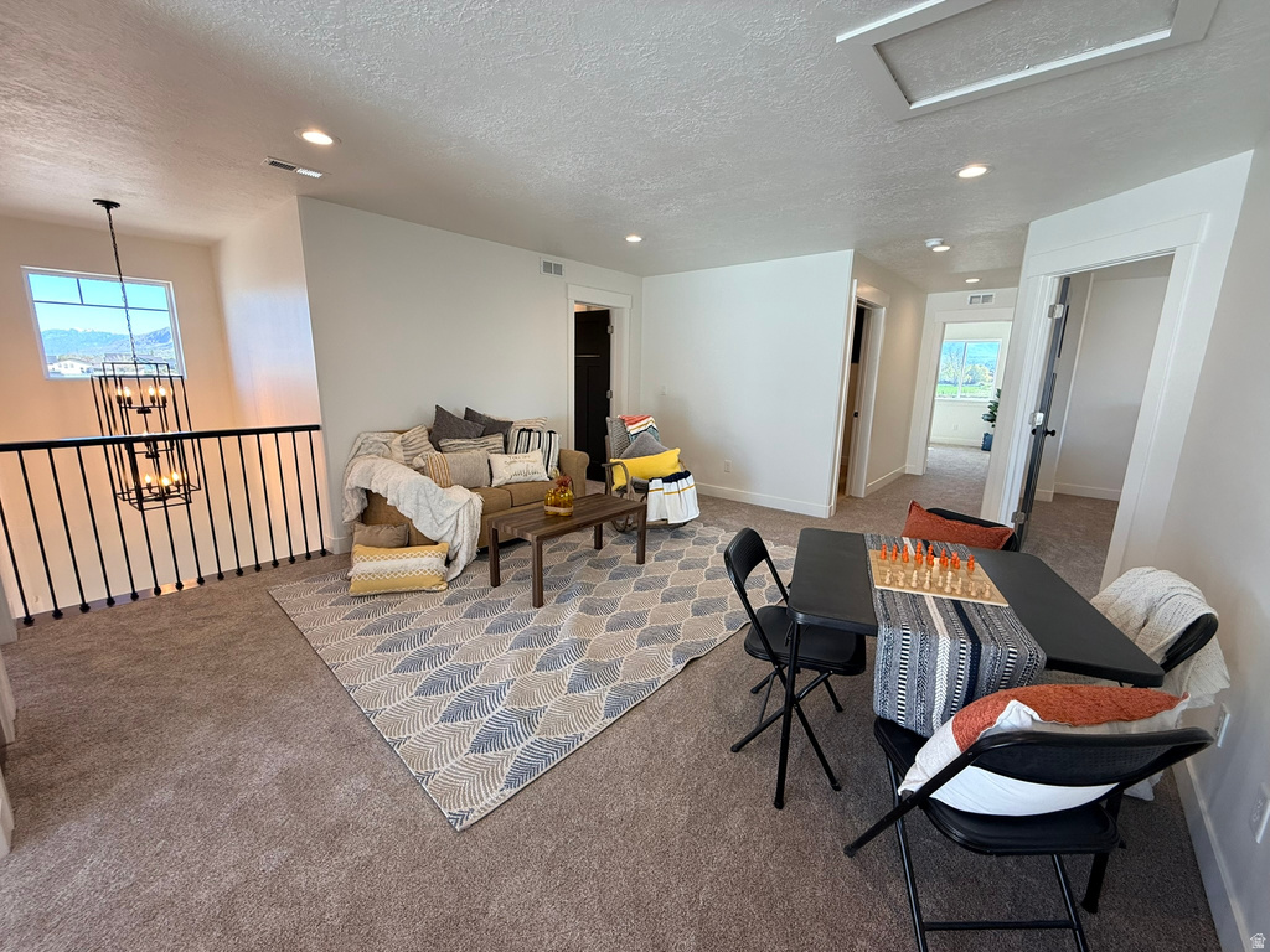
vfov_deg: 85.7
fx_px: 514
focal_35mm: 14
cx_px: 635
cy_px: 476
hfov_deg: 102.1
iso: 100
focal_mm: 2.22
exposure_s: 1/120
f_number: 2.2
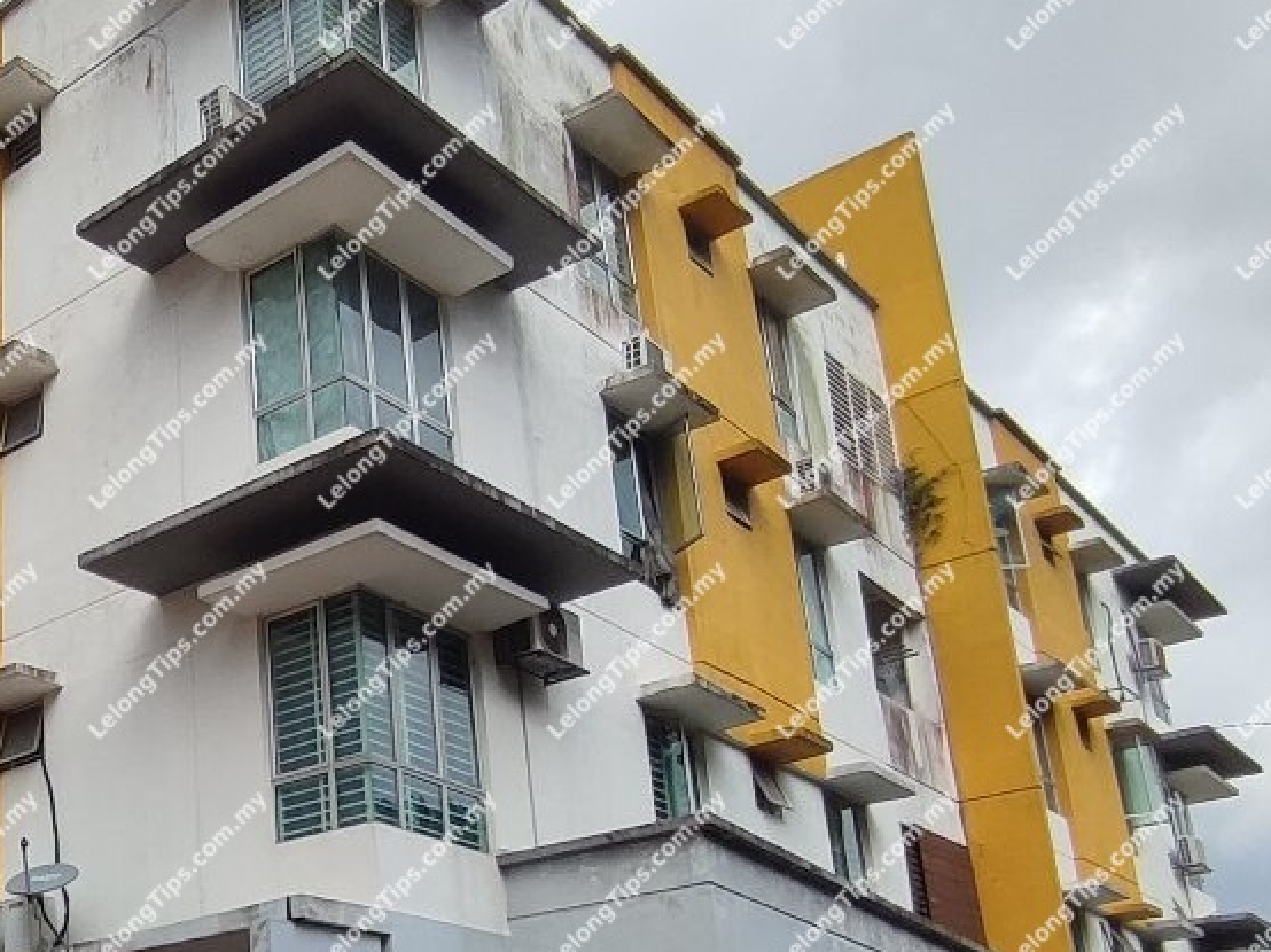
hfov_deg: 41.6
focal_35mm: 37
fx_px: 1358
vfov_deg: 37.6
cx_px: -76
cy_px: 718
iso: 50
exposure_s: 1/1012
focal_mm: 1.65
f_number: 2.2
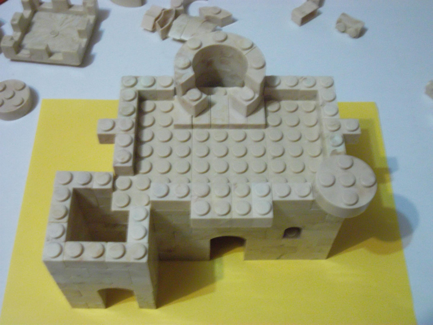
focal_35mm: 44
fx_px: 550
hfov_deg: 43.0
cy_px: 162
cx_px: 216
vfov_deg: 32.9
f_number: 4.5
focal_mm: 7.8
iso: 640
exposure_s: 1/5.3
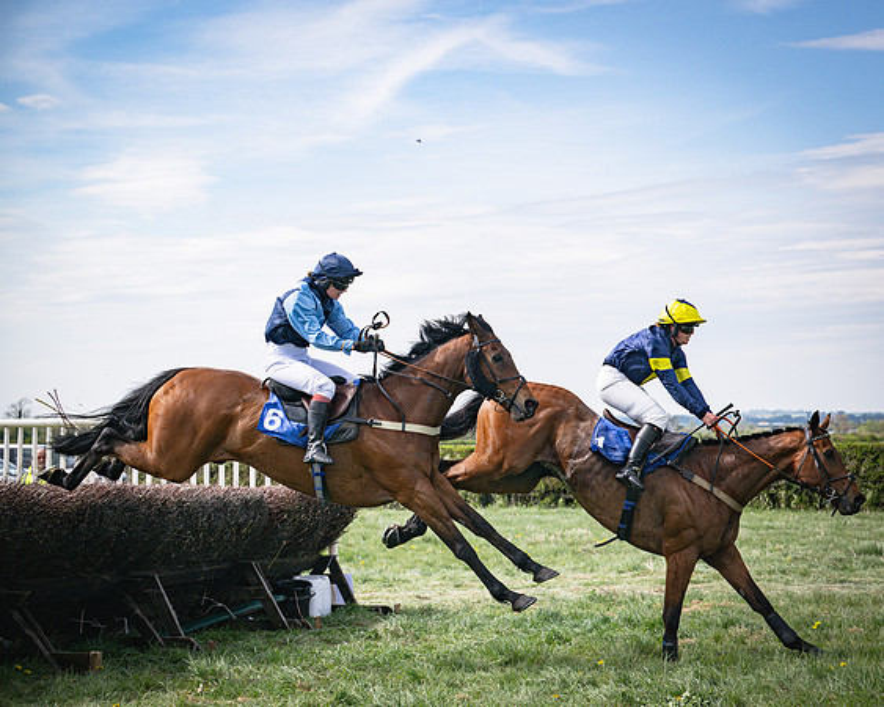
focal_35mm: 82
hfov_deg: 23.2
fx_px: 2144
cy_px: 340
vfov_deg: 18.7
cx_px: 550
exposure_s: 1/4000
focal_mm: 70
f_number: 5
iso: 400
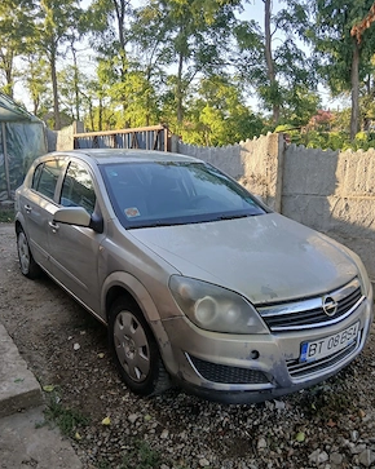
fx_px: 389
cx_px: 193
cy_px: 252
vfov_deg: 62.2
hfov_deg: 51.5
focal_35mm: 28
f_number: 1.8
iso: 40
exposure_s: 1/100
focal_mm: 3.98
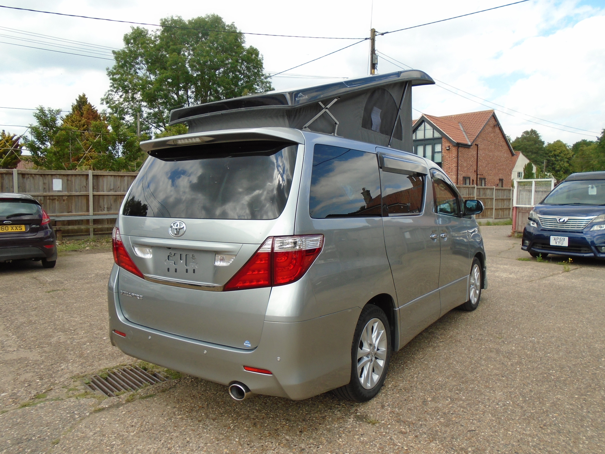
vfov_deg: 53.1
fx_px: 454
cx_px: 302
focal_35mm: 26
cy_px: 227
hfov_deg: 67.3
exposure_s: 1/500
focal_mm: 4.6
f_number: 3.2
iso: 100
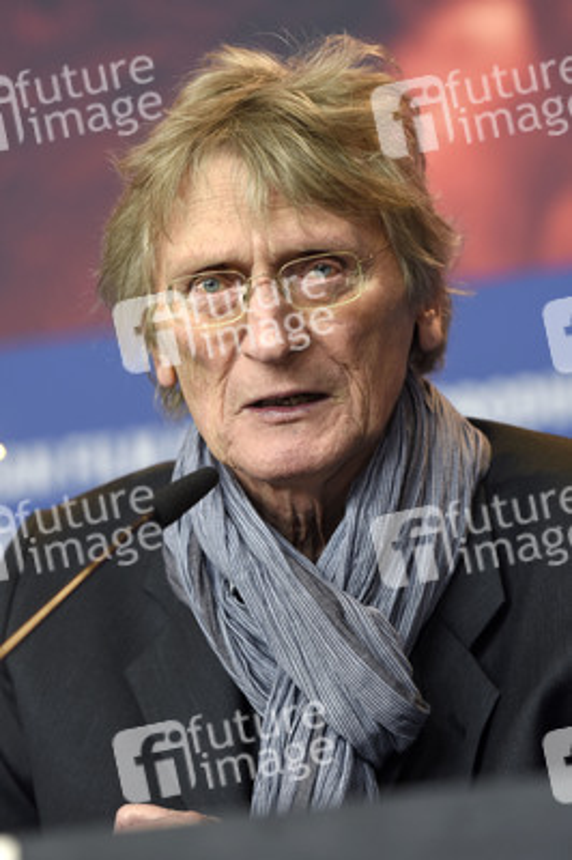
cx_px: 286
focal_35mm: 218
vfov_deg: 9.5
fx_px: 5192
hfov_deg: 6.3
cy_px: 430
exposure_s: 1/320
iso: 640
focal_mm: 145
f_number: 3.2
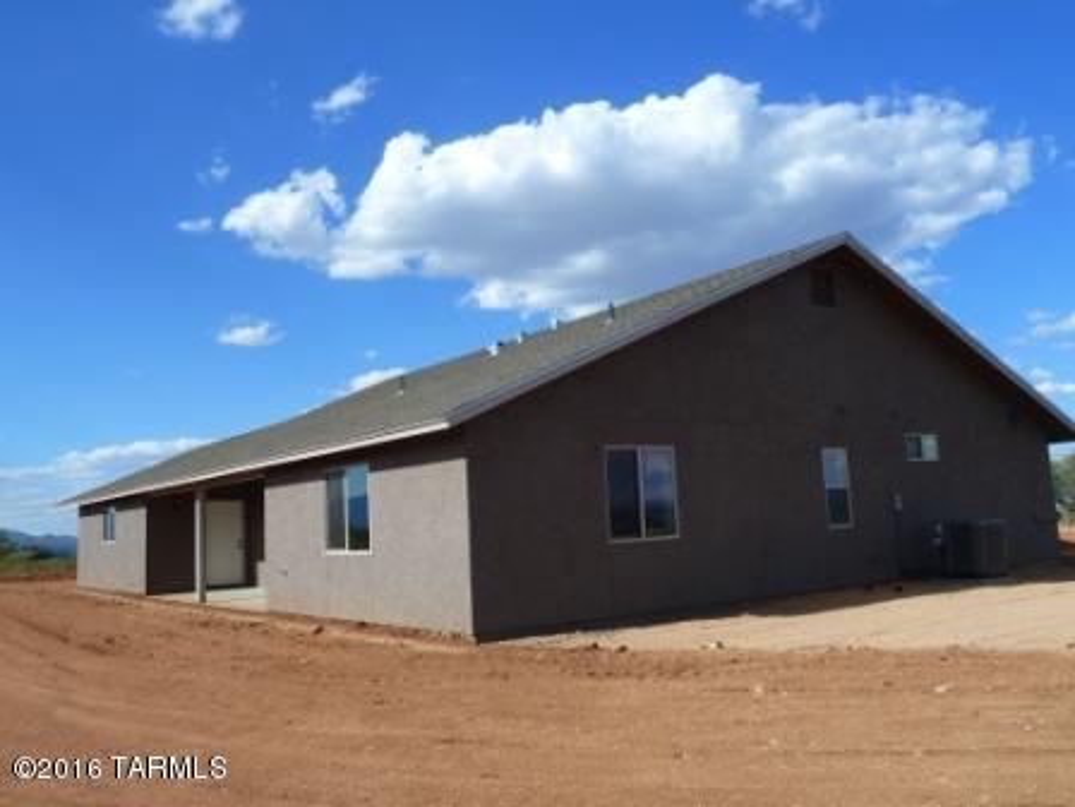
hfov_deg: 60.0
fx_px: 932
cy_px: 404
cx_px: 538
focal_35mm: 30
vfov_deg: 46.8
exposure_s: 1/500
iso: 80
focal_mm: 5
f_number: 5
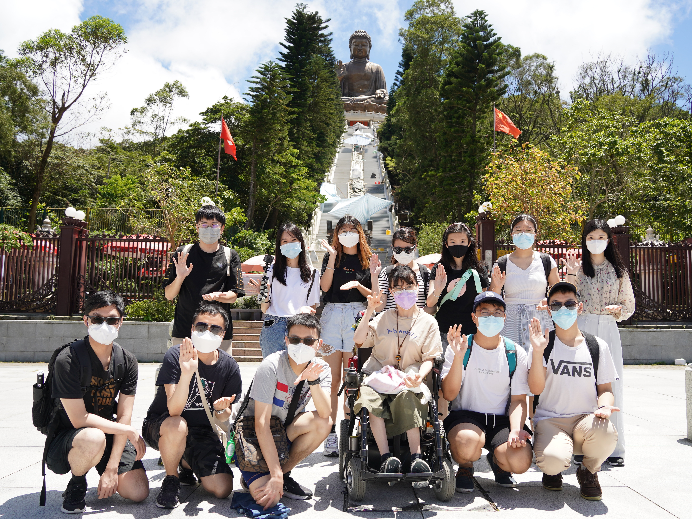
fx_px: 680
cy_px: 260
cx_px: 369
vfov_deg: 41.8
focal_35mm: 34
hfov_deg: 53.9
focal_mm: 31
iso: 200
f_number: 5
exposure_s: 1/640
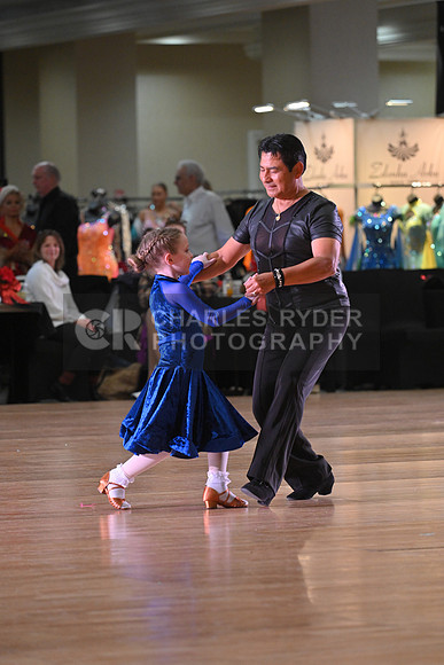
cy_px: 332
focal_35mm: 200
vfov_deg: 10.3
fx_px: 3698
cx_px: 222
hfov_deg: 6.9
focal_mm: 200
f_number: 5
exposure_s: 1/320
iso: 2500
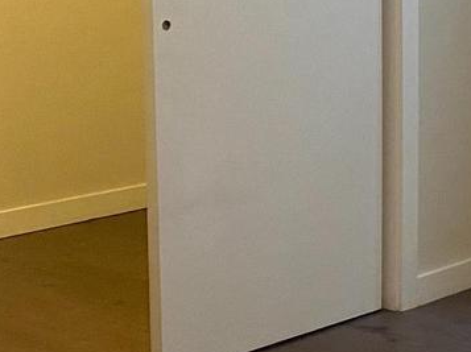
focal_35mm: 105
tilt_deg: -10.1
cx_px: 732
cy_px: 134
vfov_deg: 14.1
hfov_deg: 16.8
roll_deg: -2.5
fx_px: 1427
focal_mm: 4.25
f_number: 1.8
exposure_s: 1/60
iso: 400
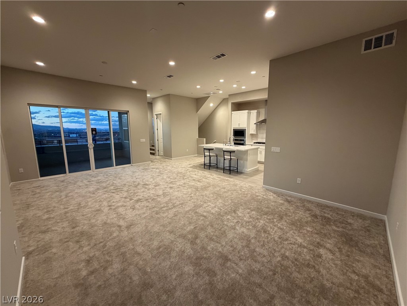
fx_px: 165
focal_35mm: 14
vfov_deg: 85.7
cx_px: 204
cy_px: 153
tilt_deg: -8.9
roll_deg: +0.0
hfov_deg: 102.1
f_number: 2.2
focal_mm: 2.22
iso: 320
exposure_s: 1/60
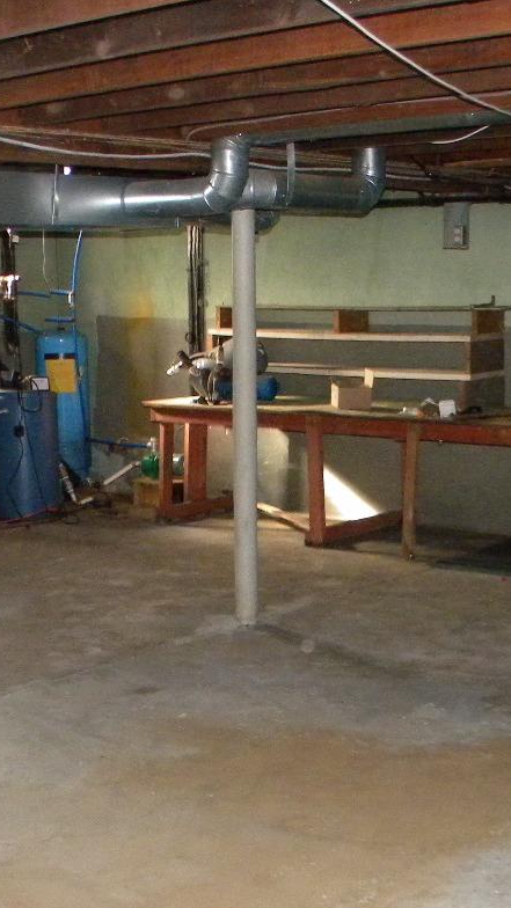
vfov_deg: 37.0
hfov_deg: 21.4
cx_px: 231
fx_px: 1349
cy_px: 569
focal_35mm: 56
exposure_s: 1/26
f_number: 3.5
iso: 730
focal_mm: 5
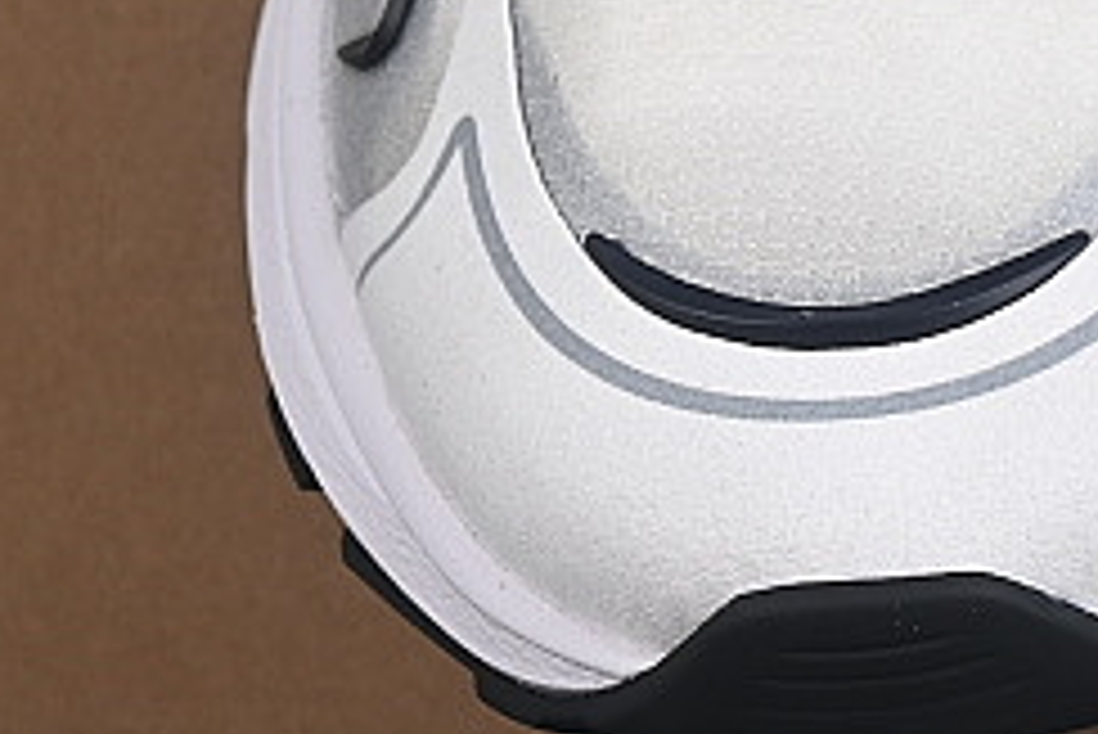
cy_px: -239
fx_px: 10132
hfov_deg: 6.1
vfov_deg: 4.1
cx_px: 1516
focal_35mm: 332
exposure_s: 1/80
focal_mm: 50
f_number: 8
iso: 160
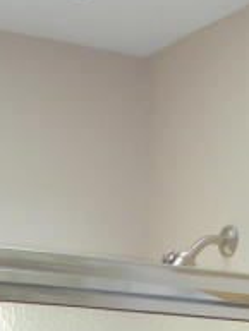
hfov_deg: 10.4
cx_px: 342
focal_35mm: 139
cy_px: 513
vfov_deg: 13.3
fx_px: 1332
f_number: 3.5
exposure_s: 1/61
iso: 103
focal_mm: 6.3
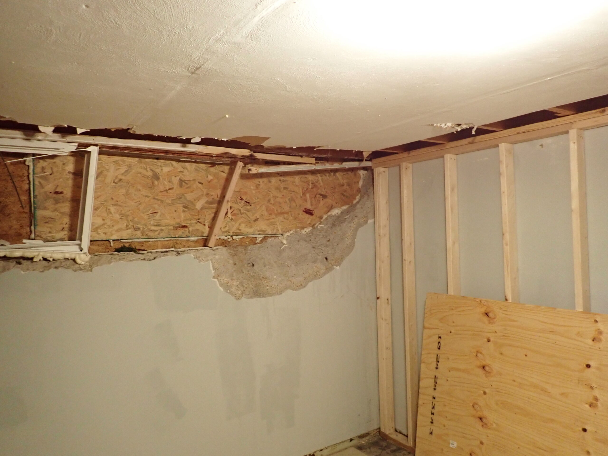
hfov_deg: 69.4
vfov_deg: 54.9
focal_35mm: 25
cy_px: 228
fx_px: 439
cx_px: 304
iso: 500
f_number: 2
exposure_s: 1/30
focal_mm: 4.5
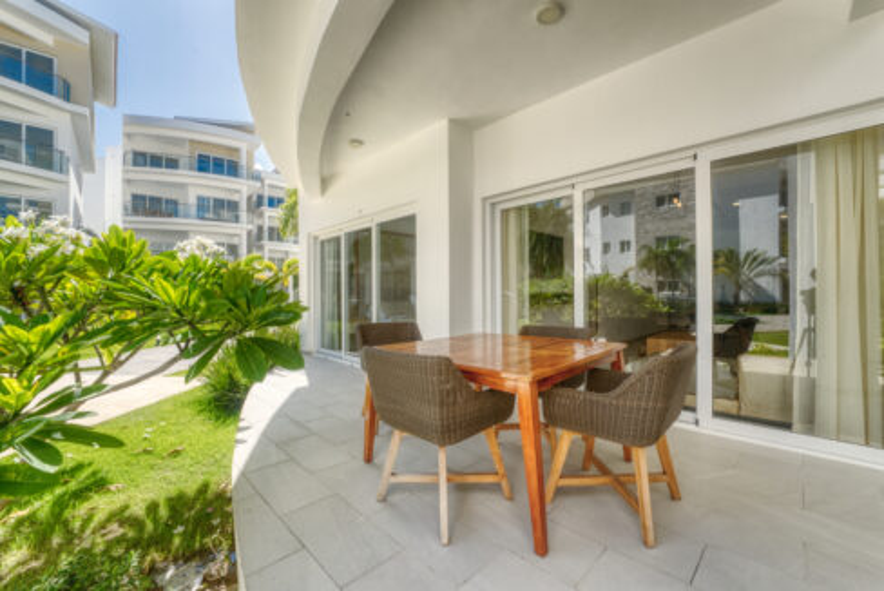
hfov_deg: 104.2
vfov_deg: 81.3
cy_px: 296
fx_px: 344
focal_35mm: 14
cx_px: 442
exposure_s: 1/200
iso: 640
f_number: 16
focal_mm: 14
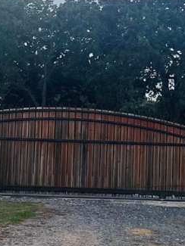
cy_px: 67
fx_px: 876
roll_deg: -2.2
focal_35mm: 123
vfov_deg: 15.9
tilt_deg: +4.9
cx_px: 80
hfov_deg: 12.1
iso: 50
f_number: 1.5
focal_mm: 5.7
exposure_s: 1/4831
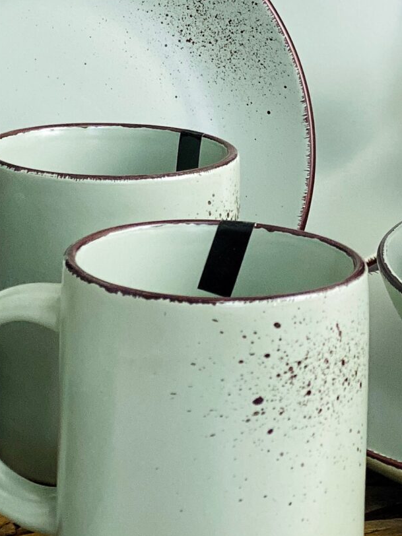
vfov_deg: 11.8
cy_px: -121
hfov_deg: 9.0
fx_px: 2539
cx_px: 65
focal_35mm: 164
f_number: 2
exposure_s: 1/100
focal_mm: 6
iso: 40
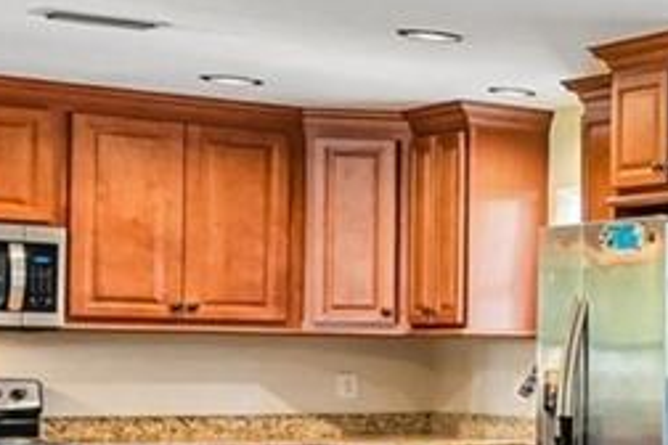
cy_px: 363
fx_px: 1651
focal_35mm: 89
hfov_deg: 13.1
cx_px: 1787
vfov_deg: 15.3
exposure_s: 1/15
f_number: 8
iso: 400
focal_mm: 14
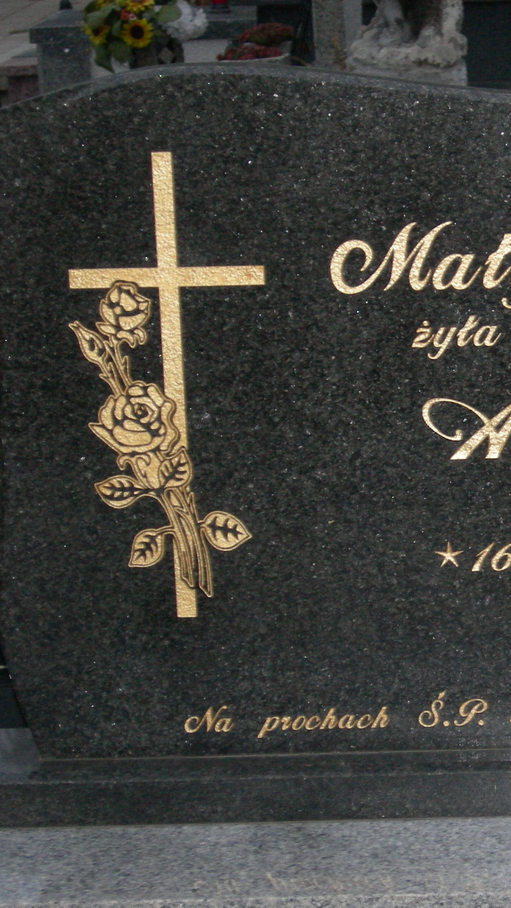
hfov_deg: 9.7
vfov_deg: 17.3
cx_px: 599
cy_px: 454
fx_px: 2987
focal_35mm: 124
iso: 200
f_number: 4.1
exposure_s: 1/60.1
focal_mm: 17.7
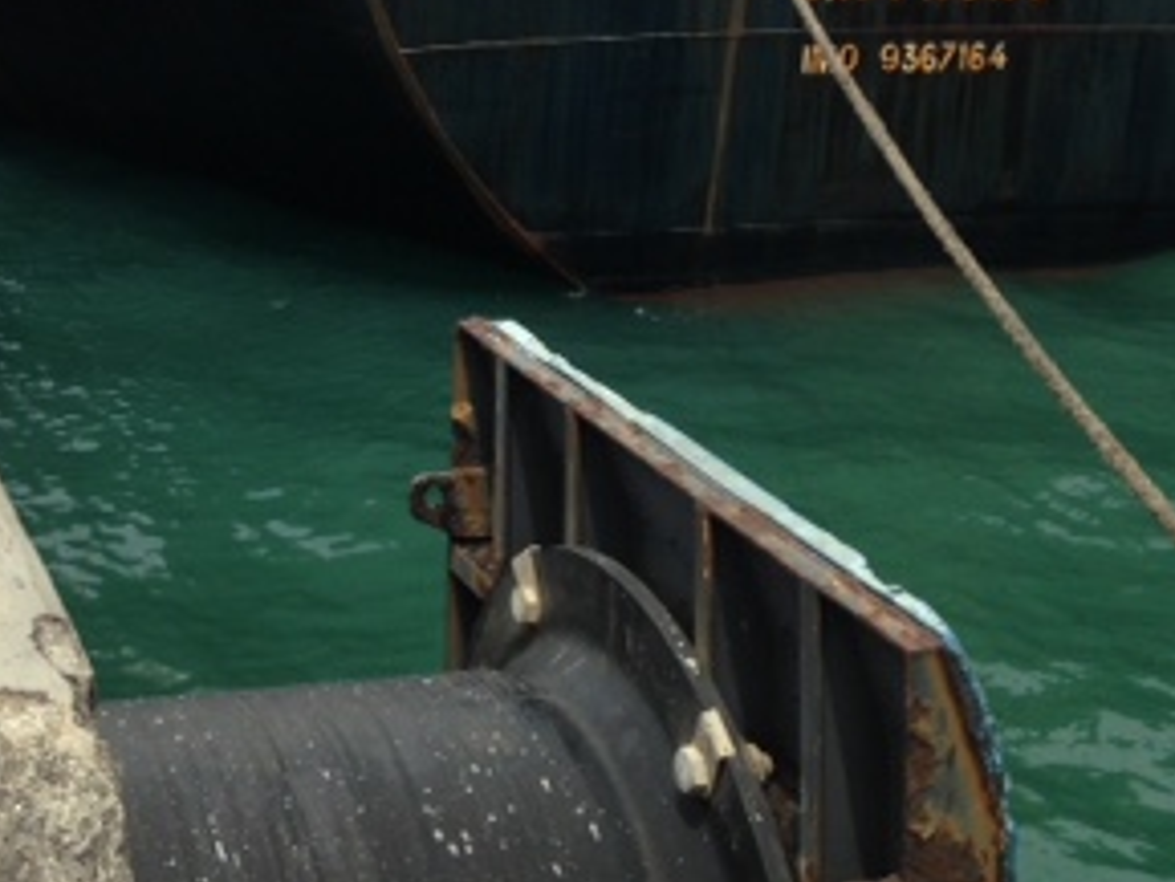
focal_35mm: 73
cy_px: -57
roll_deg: +1.0
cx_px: 232
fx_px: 2479
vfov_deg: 19.4
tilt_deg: -7.5
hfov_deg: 26.2
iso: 50
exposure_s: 1/1205
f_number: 2.4
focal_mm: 4.12
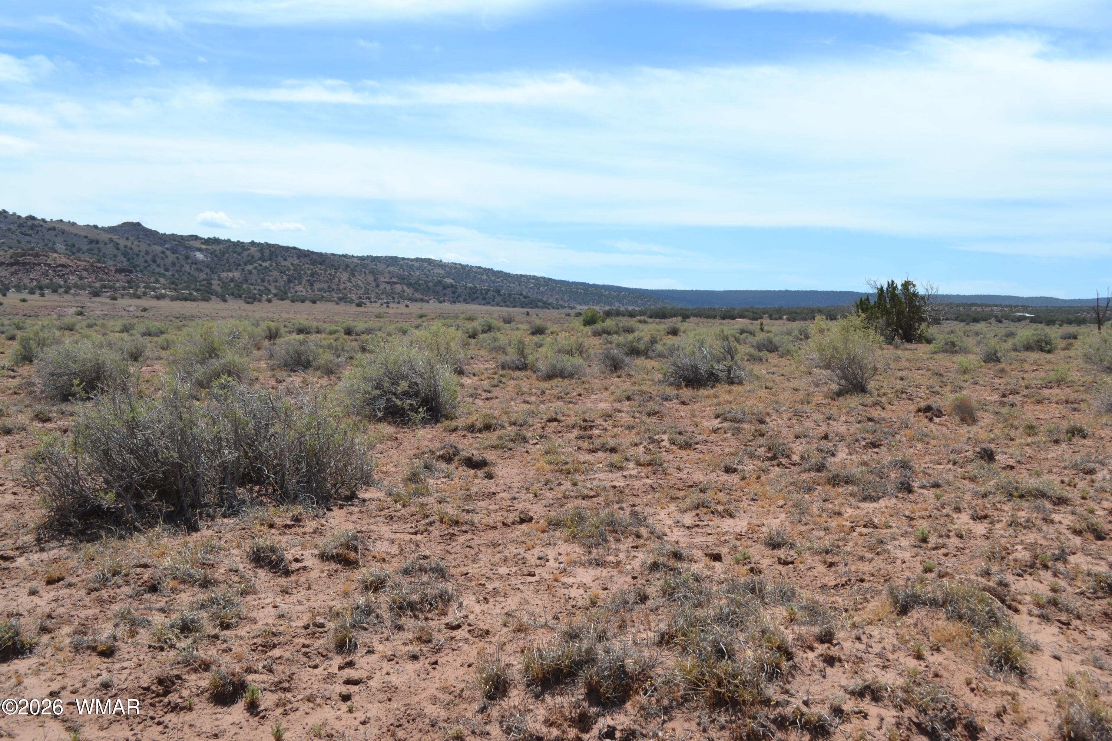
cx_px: 556
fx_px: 1205
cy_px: 370
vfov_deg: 34.2
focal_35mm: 39
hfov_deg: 49.6
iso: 100
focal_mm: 26
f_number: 8
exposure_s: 1/250
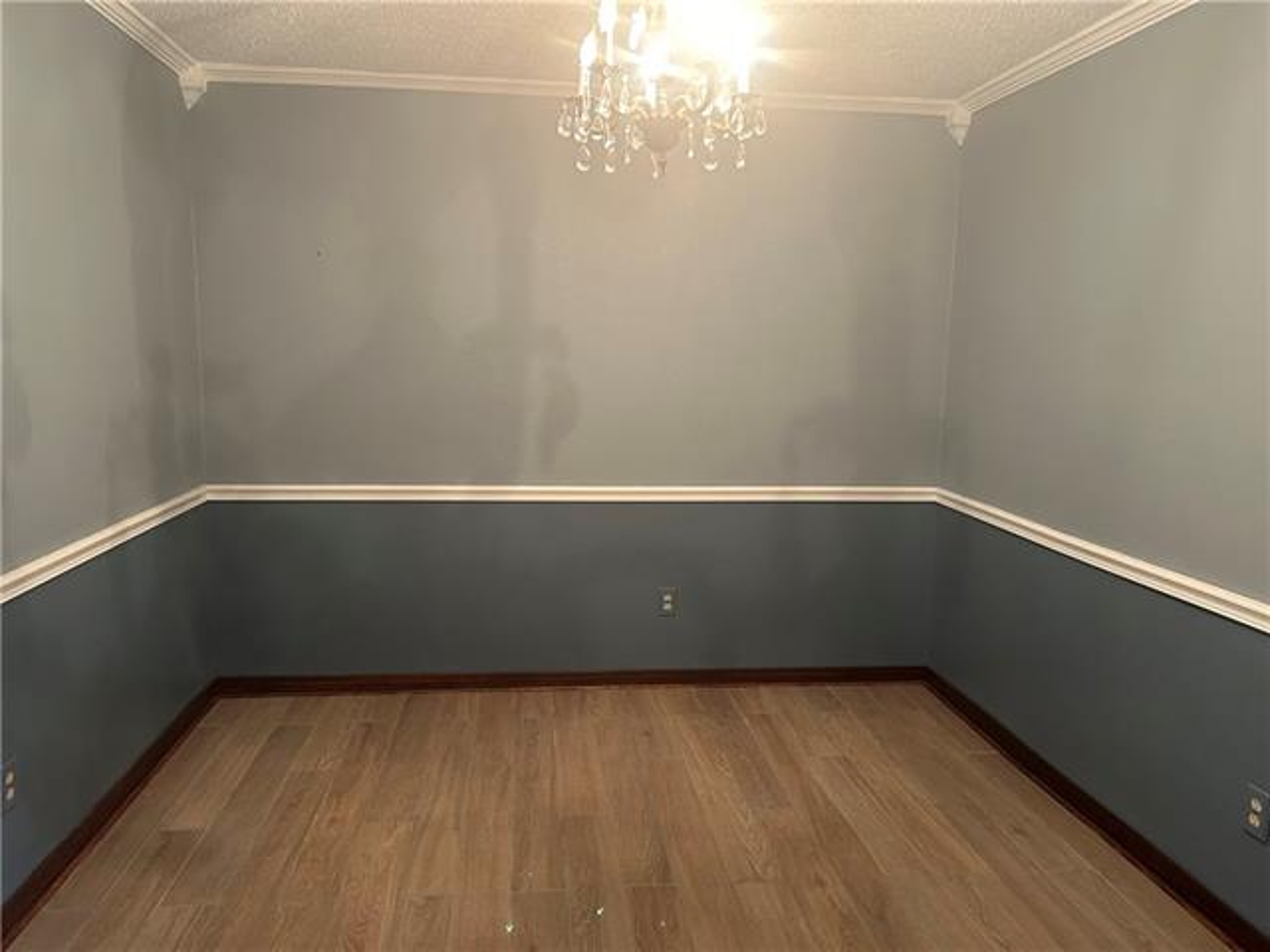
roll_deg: -0.6
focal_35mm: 26
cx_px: 635
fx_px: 954
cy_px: 476
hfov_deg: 67.3
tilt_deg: -7.5
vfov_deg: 53.1
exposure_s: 1/60
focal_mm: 5.7
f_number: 1.5
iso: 250
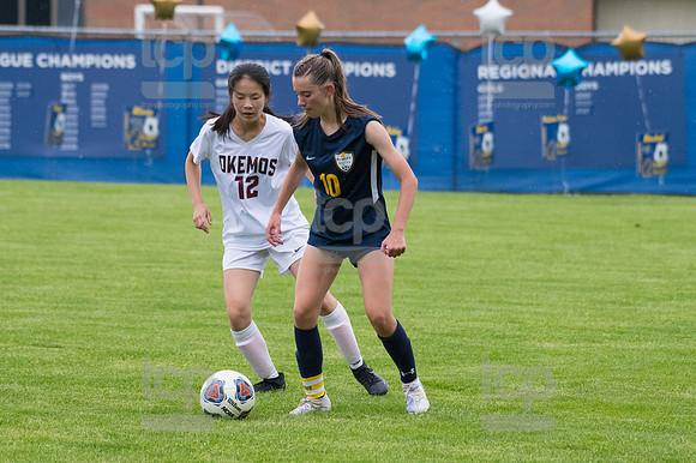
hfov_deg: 6.9
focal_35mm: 300
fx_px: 5796
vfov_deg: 4.6
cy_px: 232
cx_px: 348
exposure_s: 1/1600
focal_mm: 200
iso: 2500
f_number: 5.6
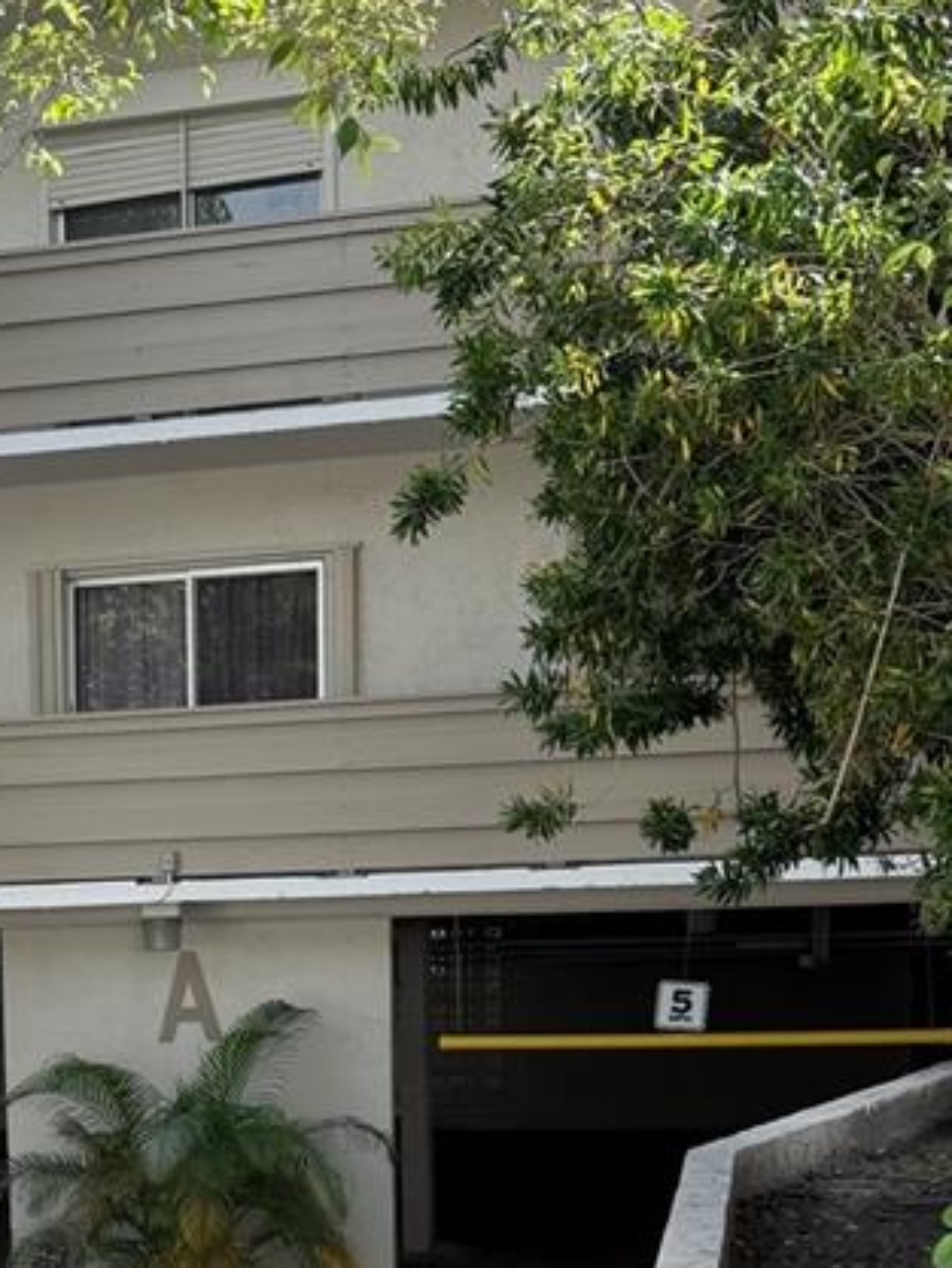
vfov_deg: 27.0
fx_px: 2529
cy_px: 1174
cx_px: -61
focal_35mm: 69
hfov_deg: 20.4
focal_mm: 6.76
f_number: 1.78
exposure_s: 1/909
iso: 80
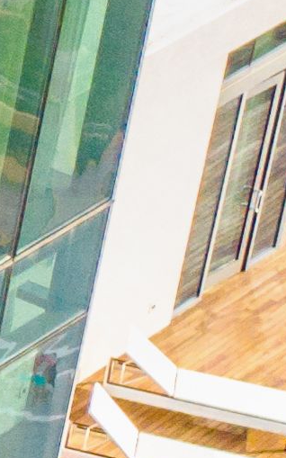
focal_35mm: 306
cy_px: -181
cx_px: -1706
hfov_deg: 3.5
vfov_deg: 6.8
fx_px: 3817
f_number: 4
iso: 400
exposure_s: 1/100
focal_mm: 10.26
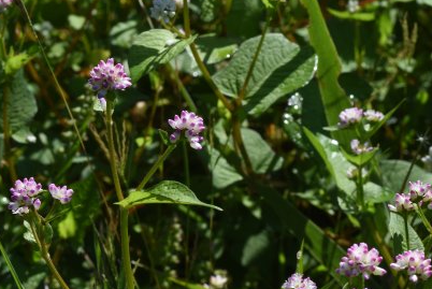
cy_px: 205
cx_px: 143
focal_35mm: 137
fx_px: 1646
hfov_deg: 14.9
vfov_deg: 10.0
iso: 400
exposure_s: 1/160
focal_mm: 90
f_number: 25
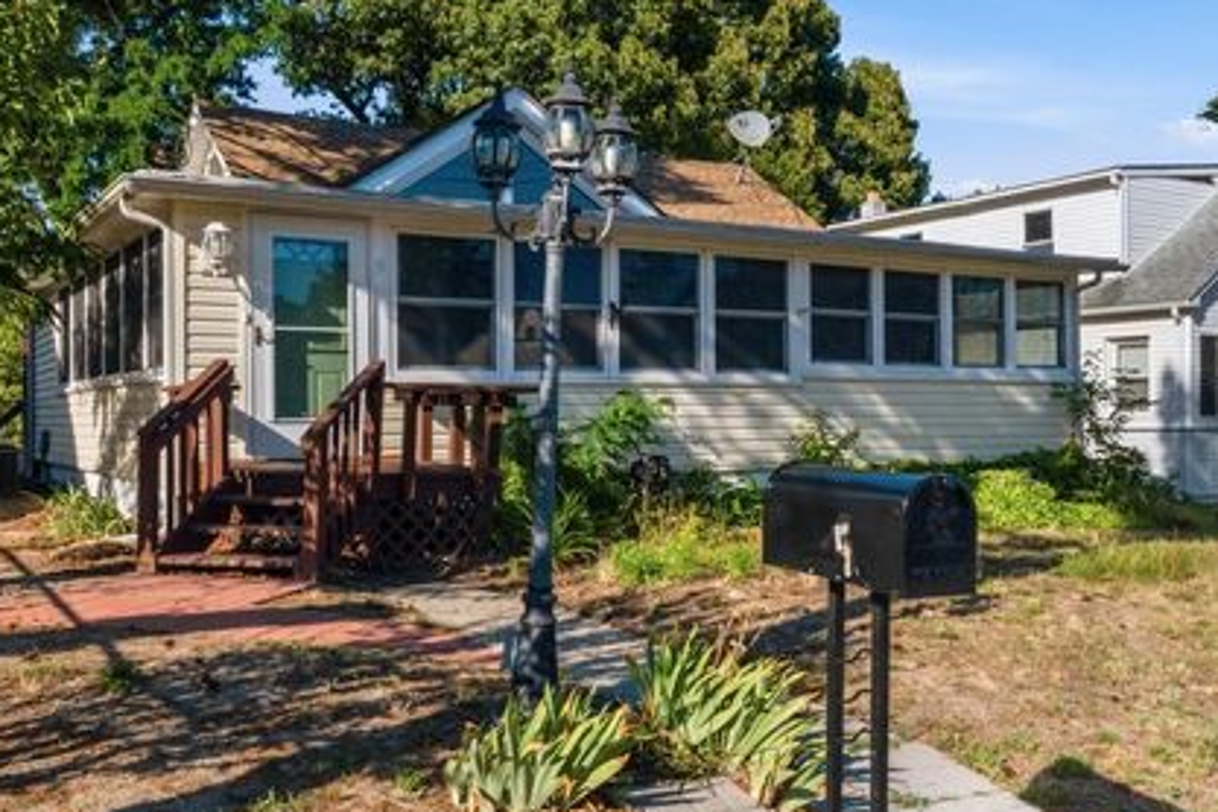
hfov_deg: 53.1
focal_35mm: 36
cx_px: 602
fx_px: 1218
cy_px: 407
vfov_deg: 36.9
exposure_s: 1/800
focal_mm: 20
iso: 1250
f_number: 22
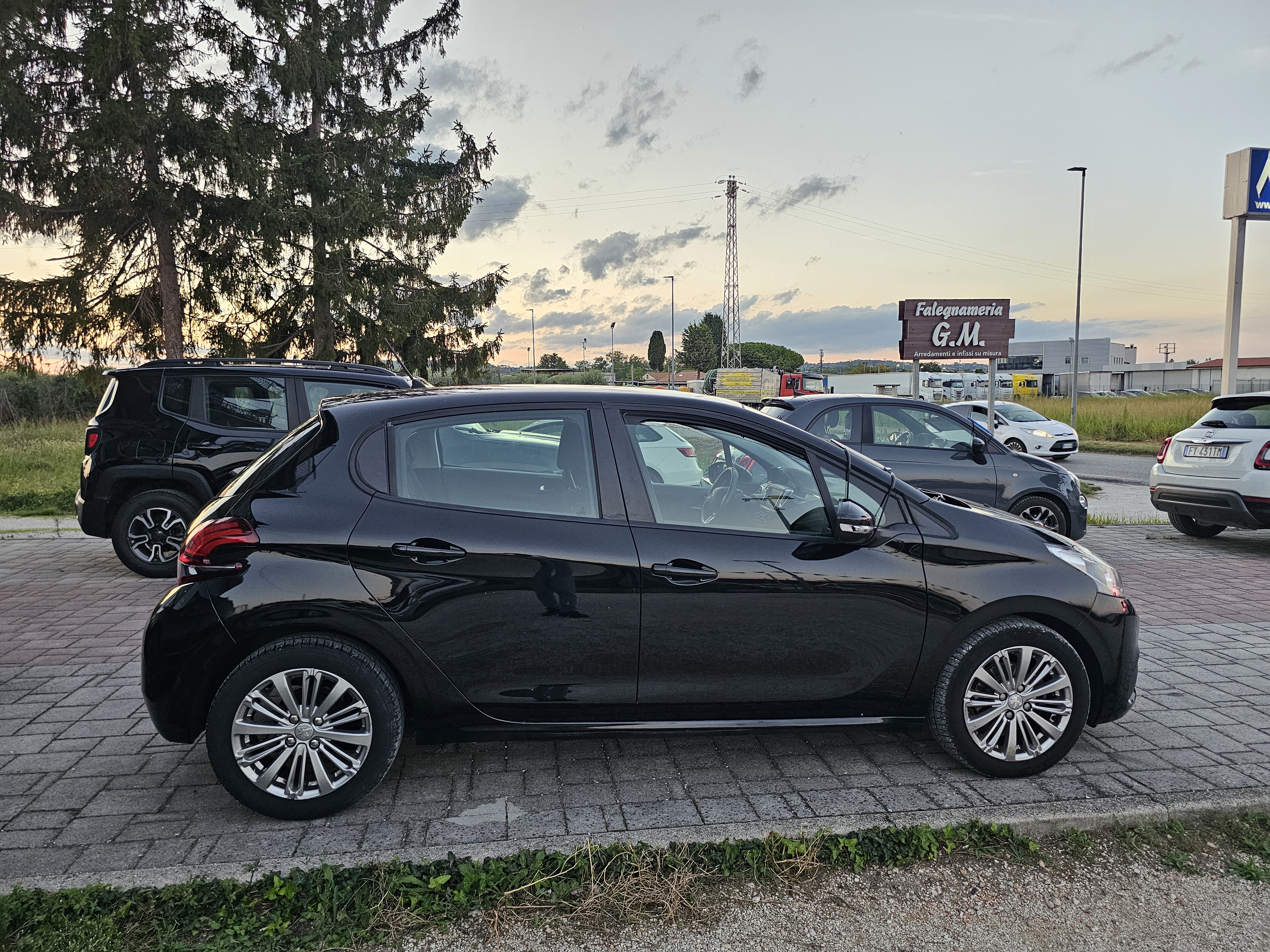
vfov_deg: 58.9
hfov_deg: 73.9
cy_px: 476
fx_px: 844
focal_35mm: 23
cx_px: 635
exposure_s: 1/359
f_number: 1.7
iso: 400
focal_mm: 6.3
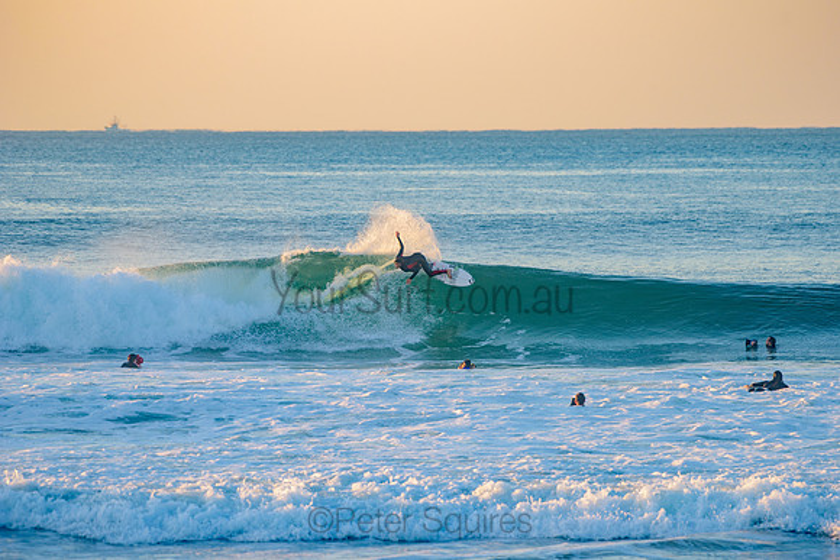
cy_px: 280
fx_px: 6535
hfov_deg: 7.4
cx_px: 420
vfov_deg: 4.9
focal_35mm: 280
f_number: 5.6
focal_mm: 280
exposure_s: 1/400
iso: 180
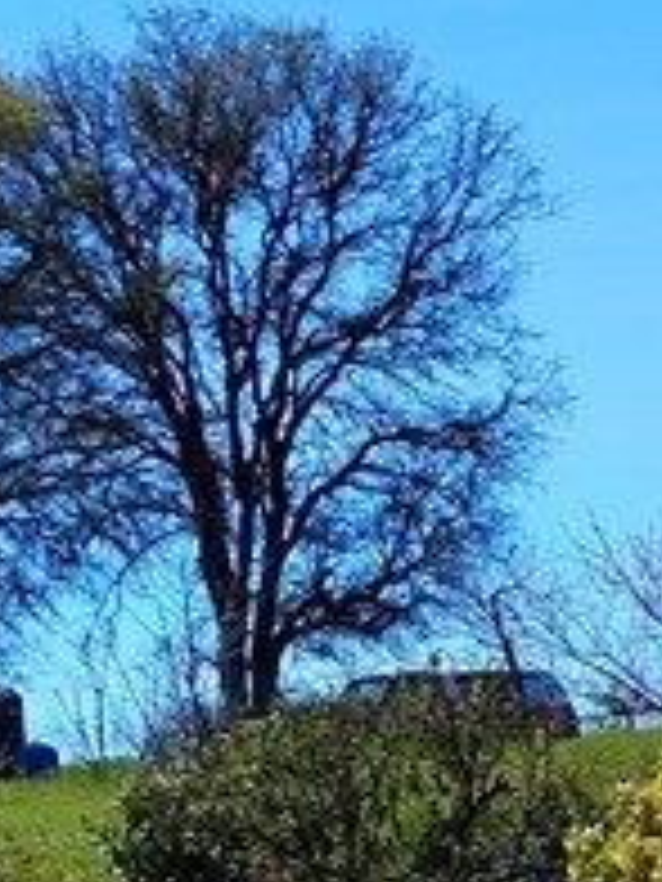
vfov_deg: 13.2
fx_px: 3723
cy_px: 1028
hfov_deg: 9.3
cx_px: 1459
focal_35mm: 146
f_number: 1.8
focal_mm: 4.26
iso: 100
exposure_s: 1/702
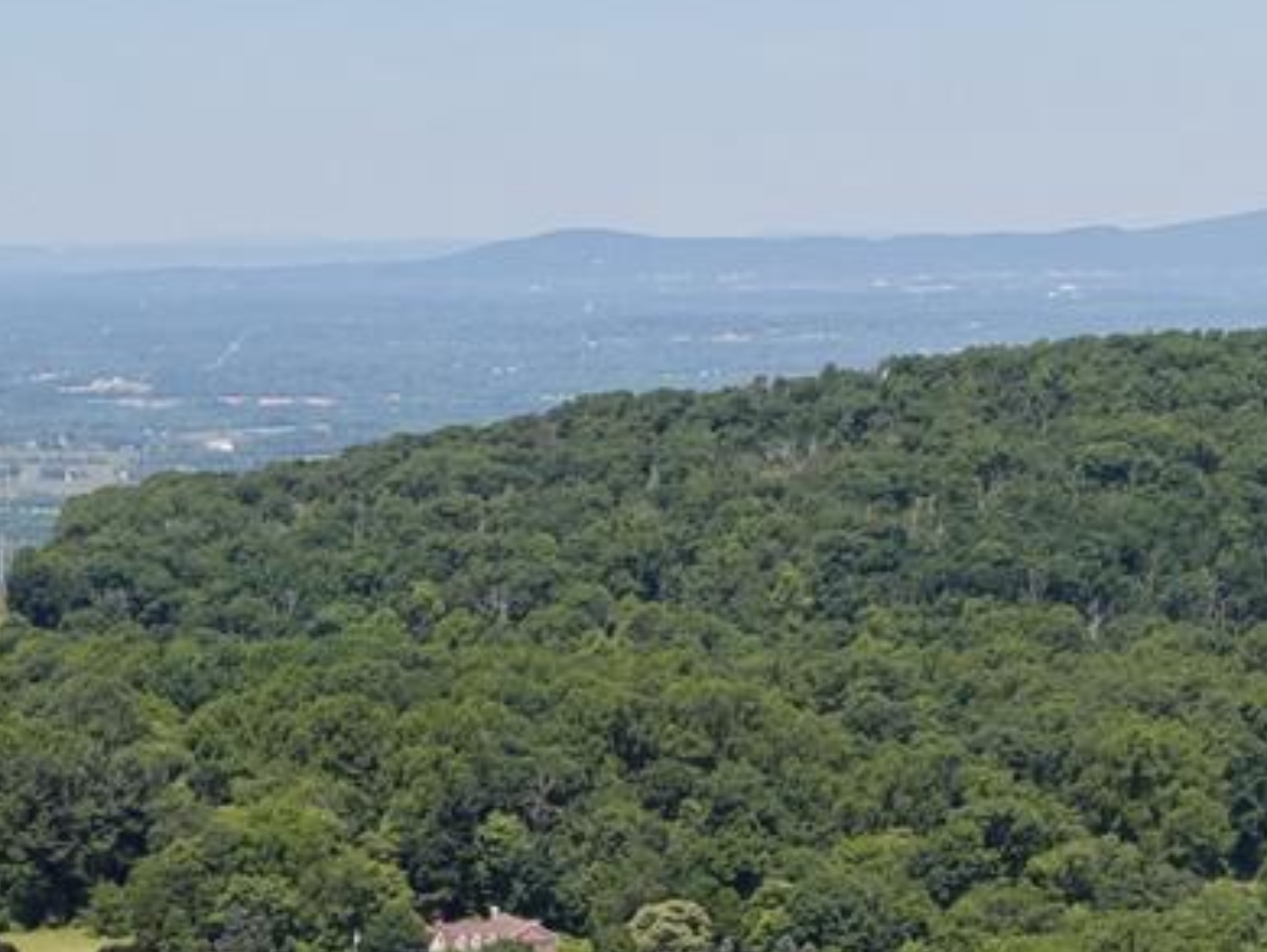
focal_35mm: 126
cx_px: -224
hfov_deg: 15.1
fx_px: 4615
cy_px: 2161
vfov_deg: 10.4
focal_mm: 8.67
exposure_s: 1/4000
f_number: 1.8
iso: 200
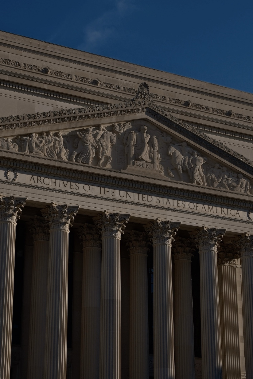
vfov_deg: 54.4
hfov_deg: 37.9
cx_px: 126
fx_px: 369
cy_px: 190
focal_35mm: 35
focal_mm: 23
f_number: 5.6
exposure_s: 1/950
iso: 125
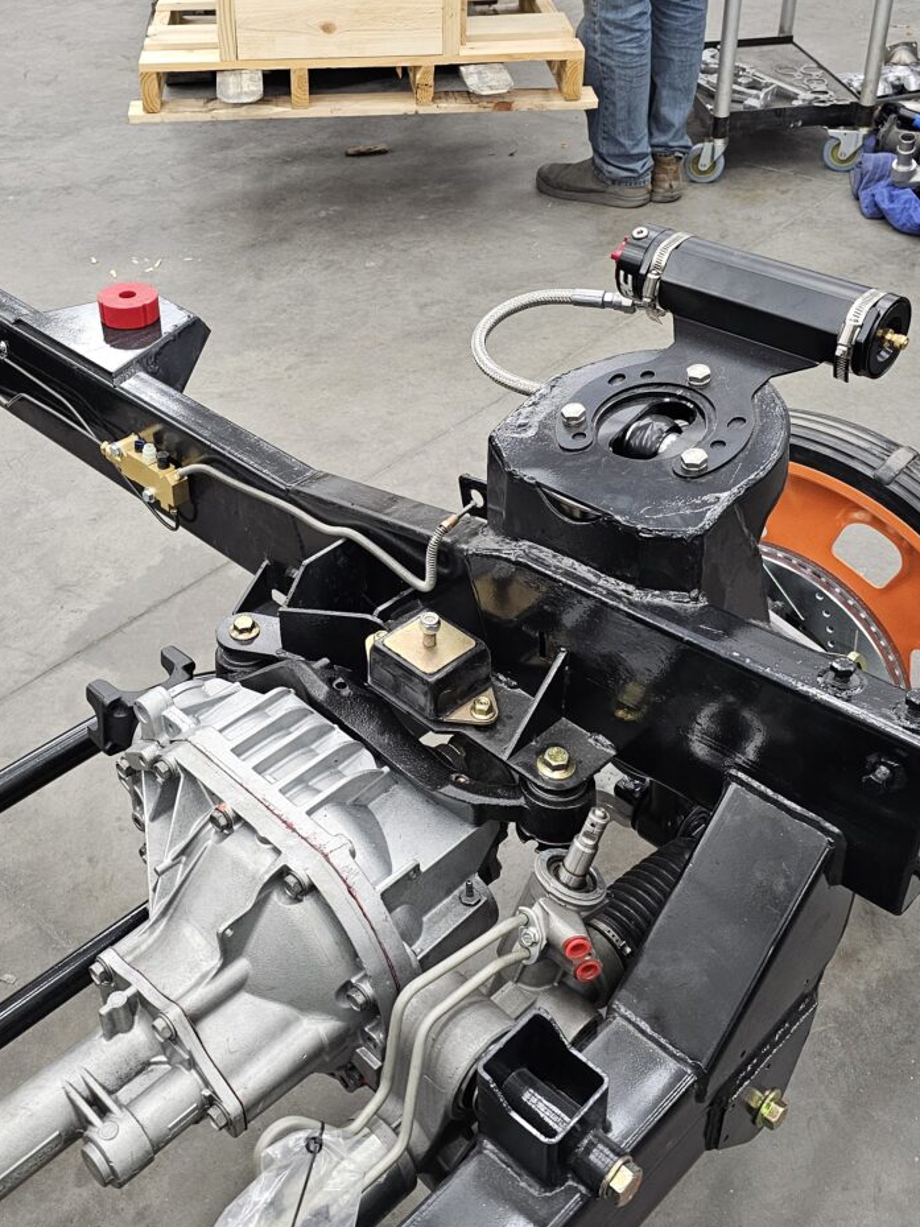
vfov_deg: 48.8
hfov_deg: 37.5
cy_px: 515
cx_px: 350
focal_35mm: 38
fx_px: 1347
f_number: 1.7
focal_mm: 6.3
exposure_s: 1/120
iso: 320
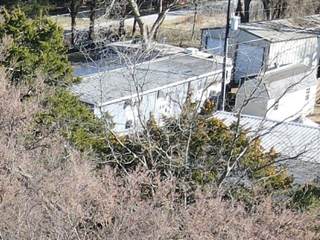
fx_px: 1054
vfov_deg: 11.9
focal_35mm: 114
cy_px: 448
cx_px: -148
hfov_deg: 16.0
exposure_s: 1/200
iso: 100
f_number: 2.8
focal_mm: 4.5
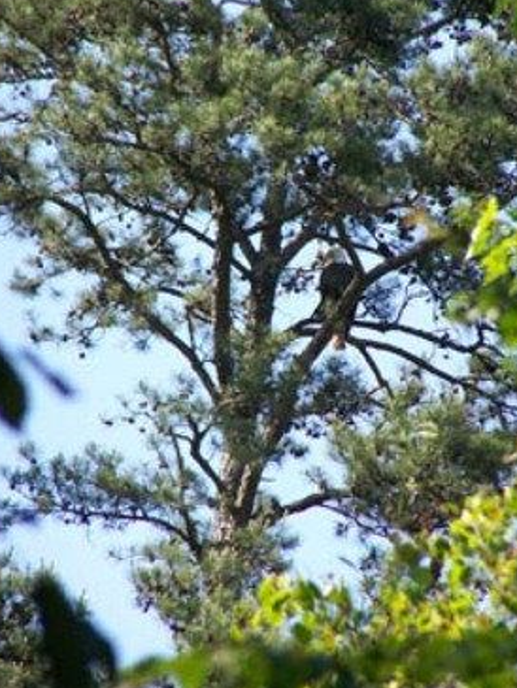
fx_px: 9115
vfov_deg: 4.3
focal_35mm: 458
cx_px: 283
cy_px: 330
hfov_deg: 3.2
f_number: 3.7
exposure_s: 1/400
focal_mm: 63
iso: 80
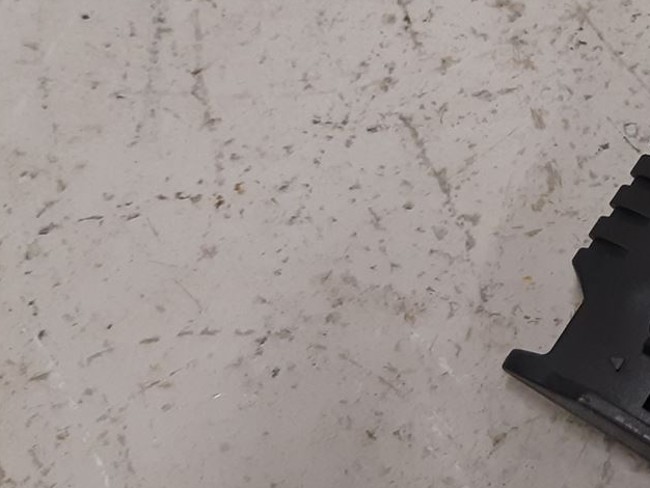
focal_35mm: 85
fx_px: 1597
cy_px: 60
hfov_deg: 21.2
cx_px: 805
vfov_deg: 17.2
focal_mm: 3.93
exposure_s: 1/50
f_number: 1.7
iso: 160
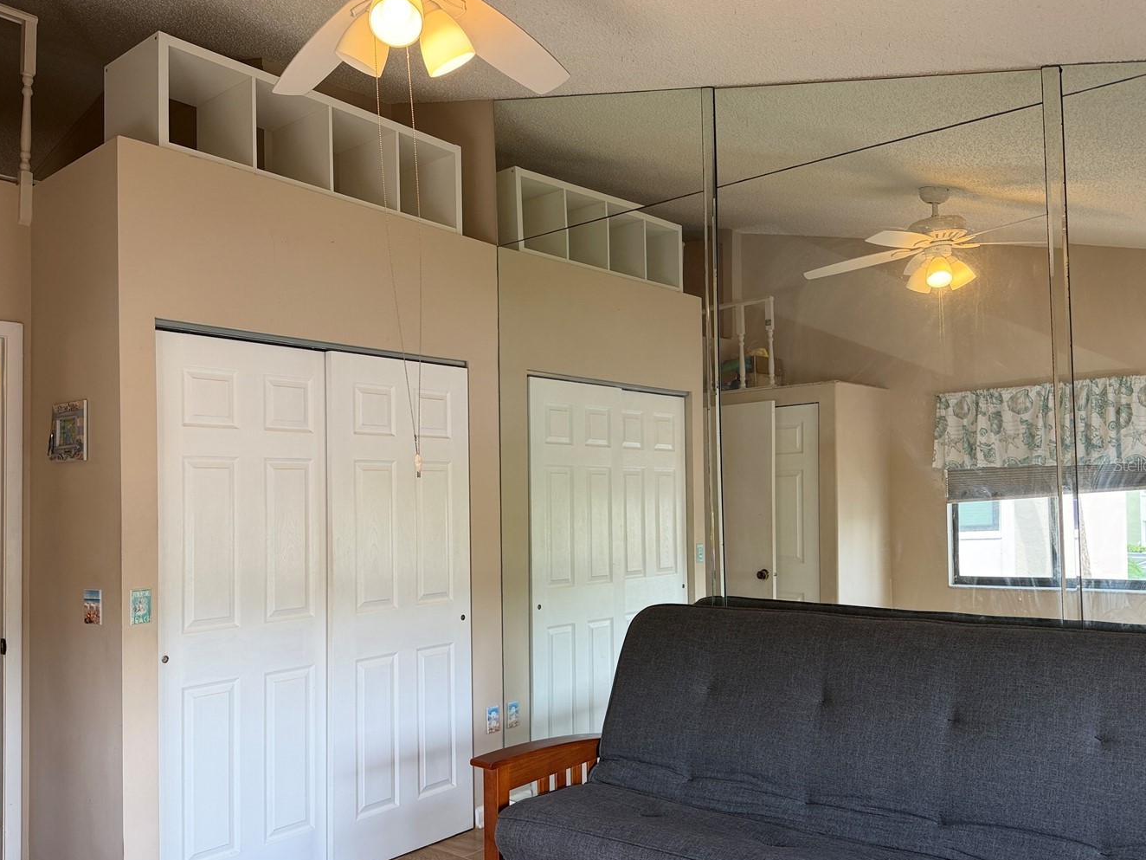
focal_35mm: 29
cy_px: 464
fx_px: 960
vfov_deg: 48.2
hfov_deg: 61.5
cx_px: 502
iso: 100
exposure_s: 1/120
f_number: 1.78
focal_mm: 6.76
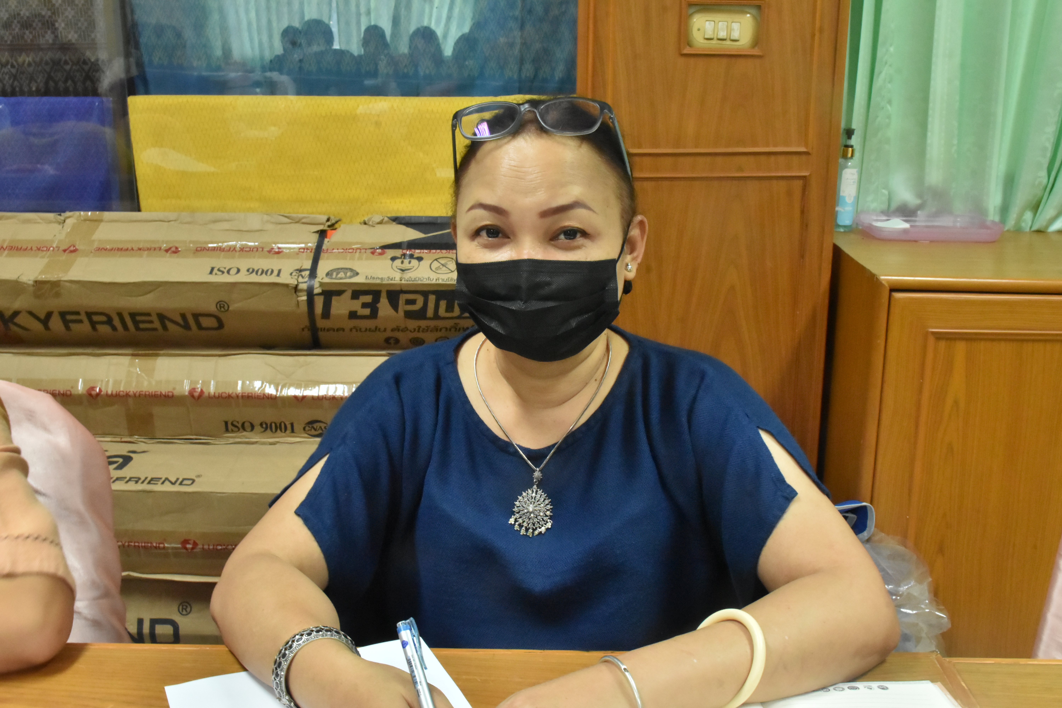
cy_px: 354
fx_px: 1195
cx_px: 531
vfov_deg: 33.0
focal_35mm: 40
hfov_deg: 47.9
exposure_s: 1/20
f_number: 18
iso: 3200
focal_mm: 27
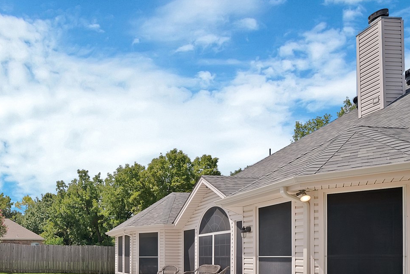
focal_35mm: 25
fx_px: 285
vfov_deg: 45.8
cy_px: 253
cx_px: 43
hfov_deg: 60.7
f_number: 9
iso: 640
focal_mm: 12
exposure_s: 1/200
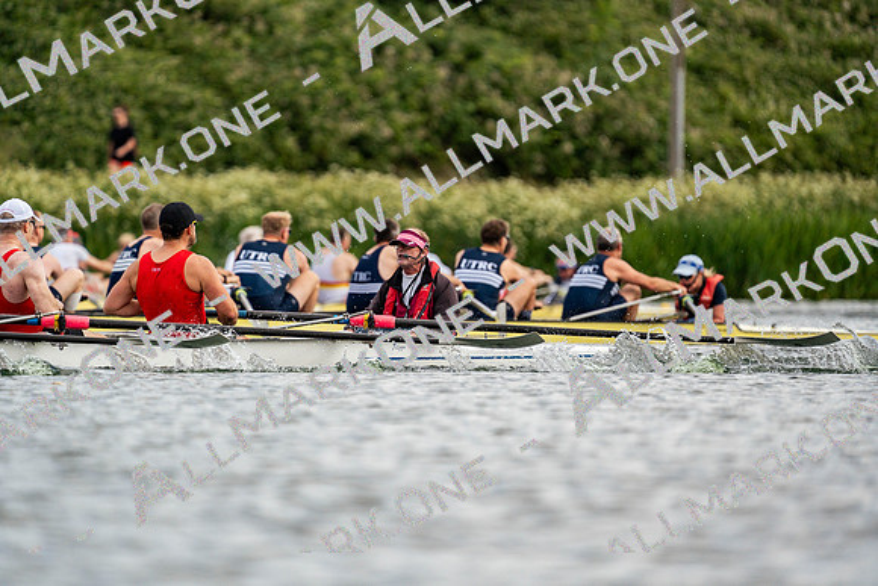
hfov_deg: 3.4
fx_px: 14636
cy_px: 293
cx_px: 439
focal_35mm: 600
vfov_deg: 2.3
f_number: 6.3
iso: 400
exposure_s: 1/2000
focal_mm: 600
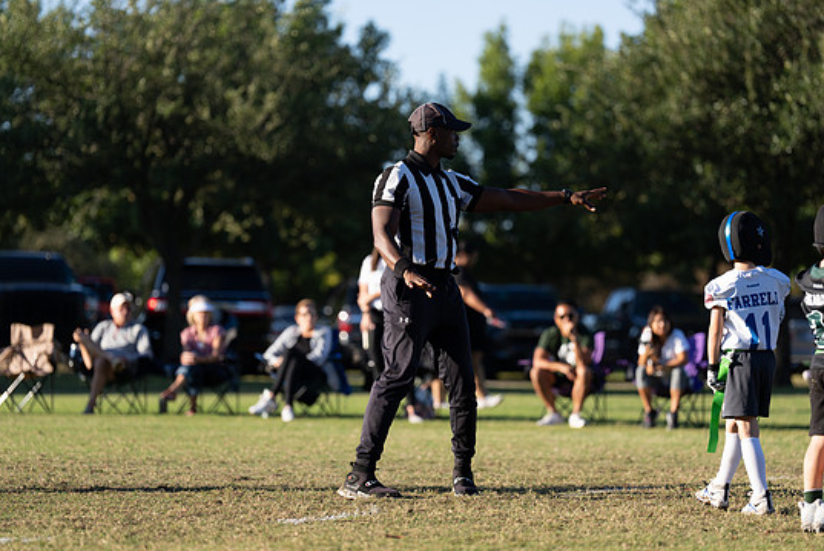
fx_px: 3734
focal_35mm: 163
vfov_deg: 8.4
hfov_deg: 12.6
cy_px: 283
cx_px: 420
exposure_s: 1/1250
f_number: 2.8
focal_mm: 151
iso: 160
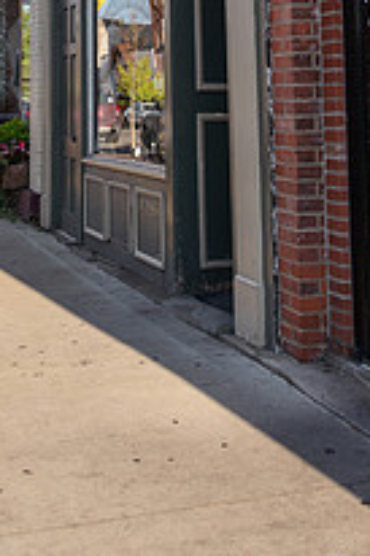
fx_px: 1081
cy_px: -22
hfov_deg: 19.3
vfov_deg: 27.0
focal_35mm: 70
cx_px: 95
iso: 31
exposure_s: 1/50
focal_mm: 32
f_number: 5.6
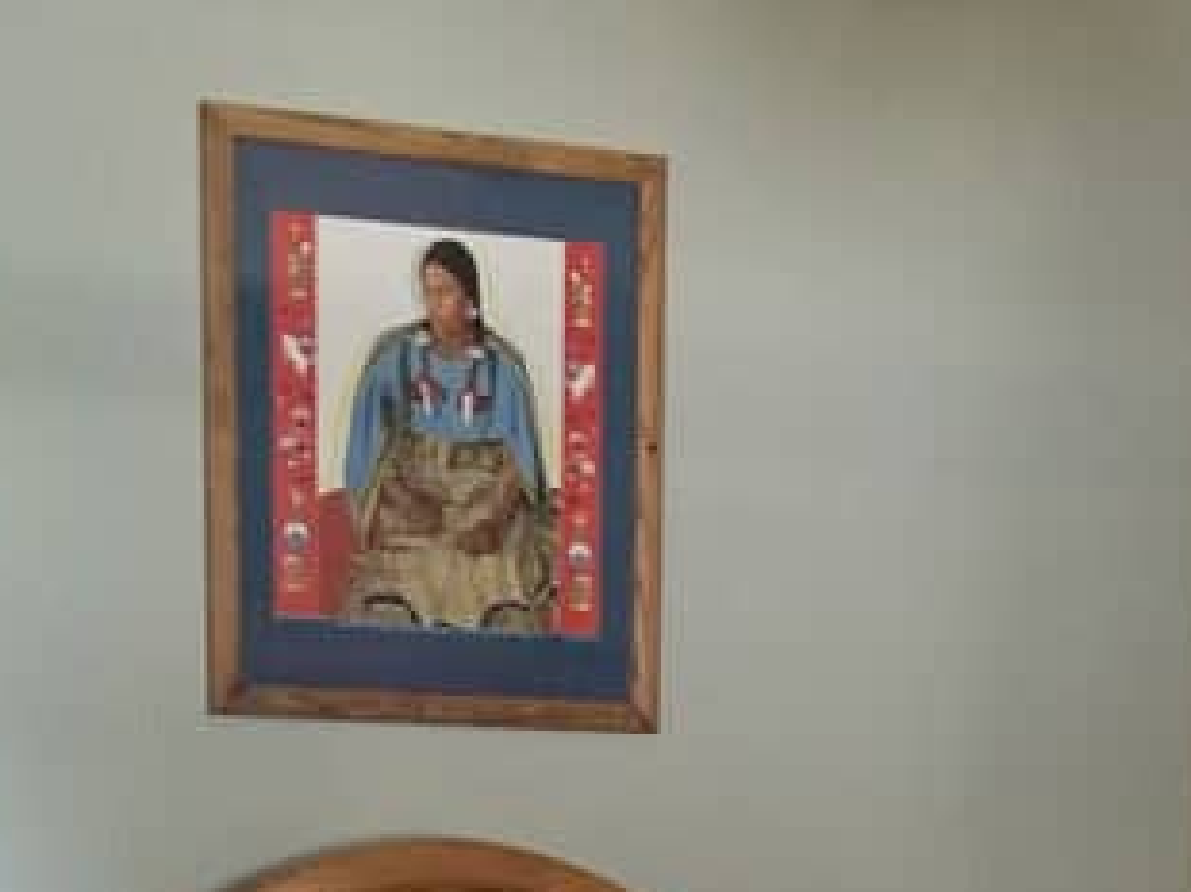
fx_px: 2957
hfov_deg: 22.7
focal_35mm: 86
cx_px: 749
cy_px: 1473
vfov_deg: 15.4
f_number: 1.7
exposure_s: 1/10
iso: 320
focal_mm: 4.2
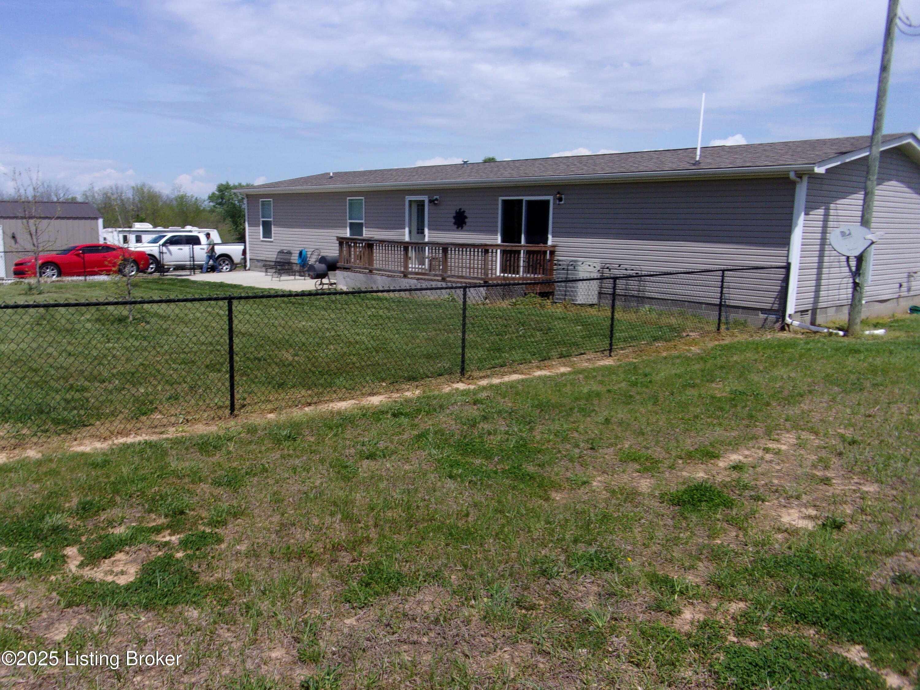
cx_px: 460
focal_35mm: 28
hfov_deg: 63.4
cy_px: 345
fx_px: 744
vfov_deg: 49.7
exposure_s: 1/140
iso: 80
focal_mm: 5.1
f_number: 10.8
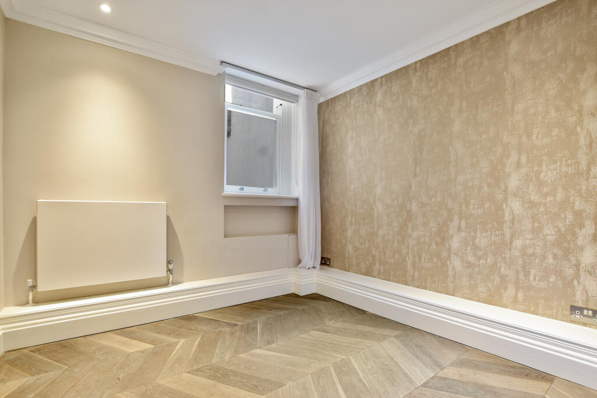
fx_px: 249
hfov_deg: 100.4
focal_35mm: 15
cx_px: 298
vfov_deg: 77.3
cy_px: 199
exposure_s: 1/4
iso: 200
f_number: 5.6
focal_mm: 10
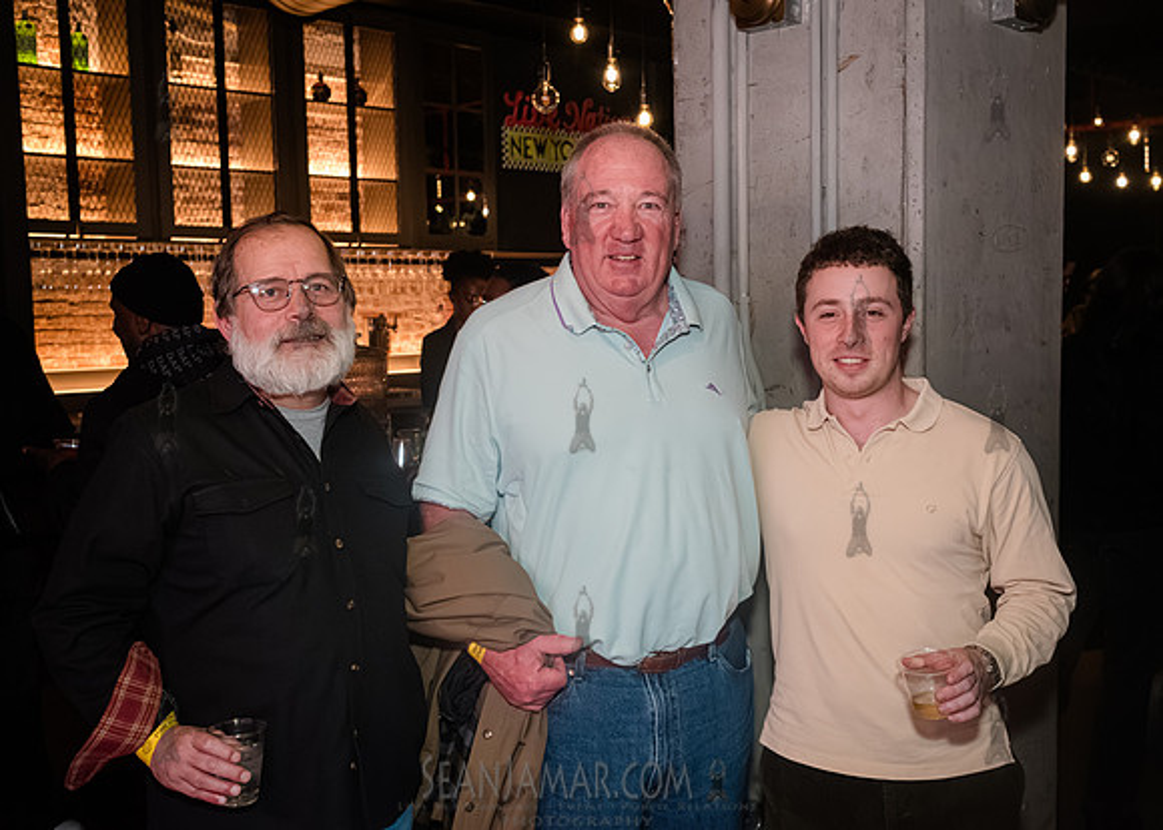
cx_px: 622
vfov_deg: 37.9
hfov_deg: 51.3
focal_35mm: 37
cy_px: 415
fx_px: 1210
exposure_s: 1/400
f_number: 5
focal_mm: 35
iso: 8000
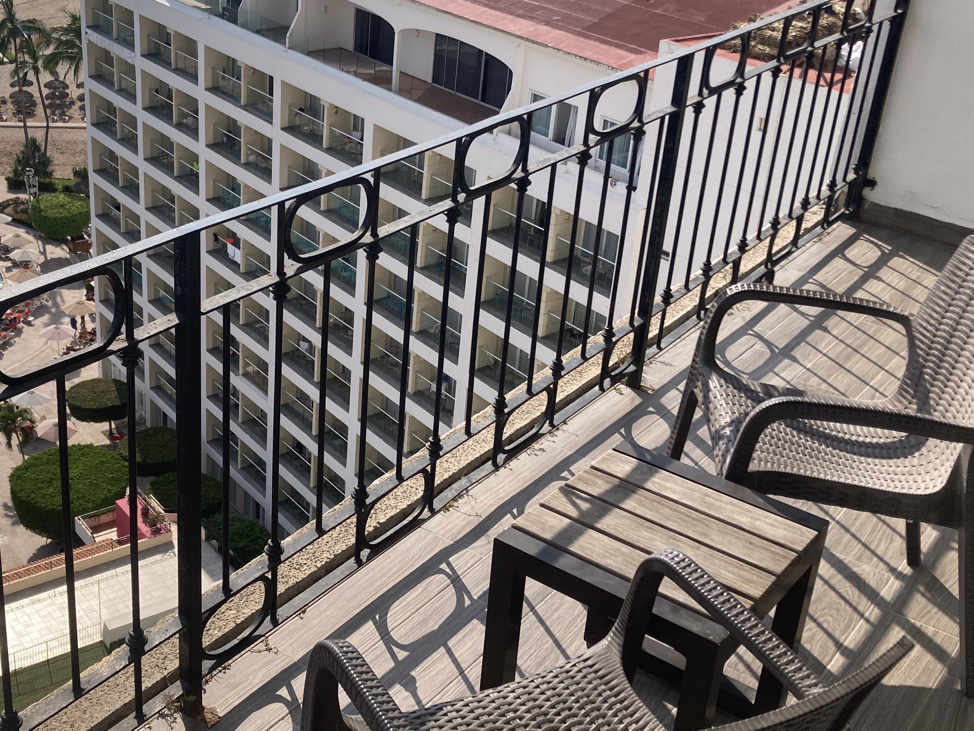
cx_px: 323
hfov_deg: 41.5
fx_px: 1266
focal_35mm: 45
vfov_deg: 32.1
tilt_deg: -24.6
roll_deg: -2.3
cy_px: 317
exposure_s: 1/3205
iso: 20
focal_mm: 3.99
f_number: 1.8
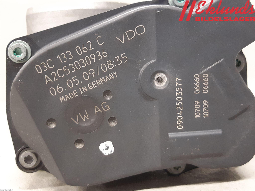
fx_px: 192
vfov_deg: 53.1
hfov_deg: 67.3
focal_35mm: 26
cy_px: 96
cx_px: 128
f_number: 1.7
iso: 250
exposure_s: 1/25
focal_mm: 3.93
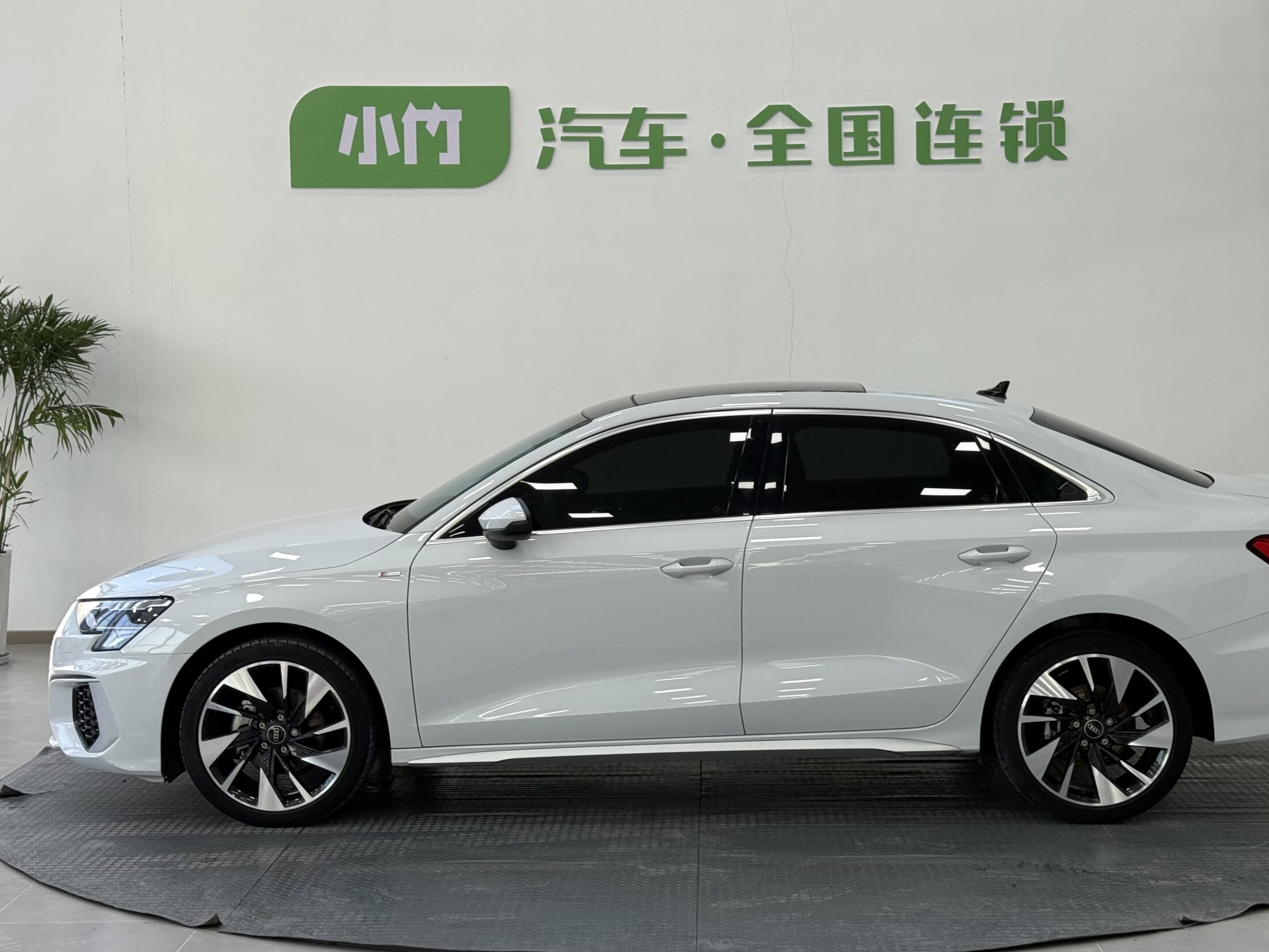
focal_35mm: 56
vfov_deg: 26.1
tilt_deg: -2.6
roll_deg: +0.2
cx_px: 698
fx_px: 2053
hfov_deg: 34.3
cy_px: 489
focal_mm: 6.76
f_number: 1.78
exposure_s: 1/123
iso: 80
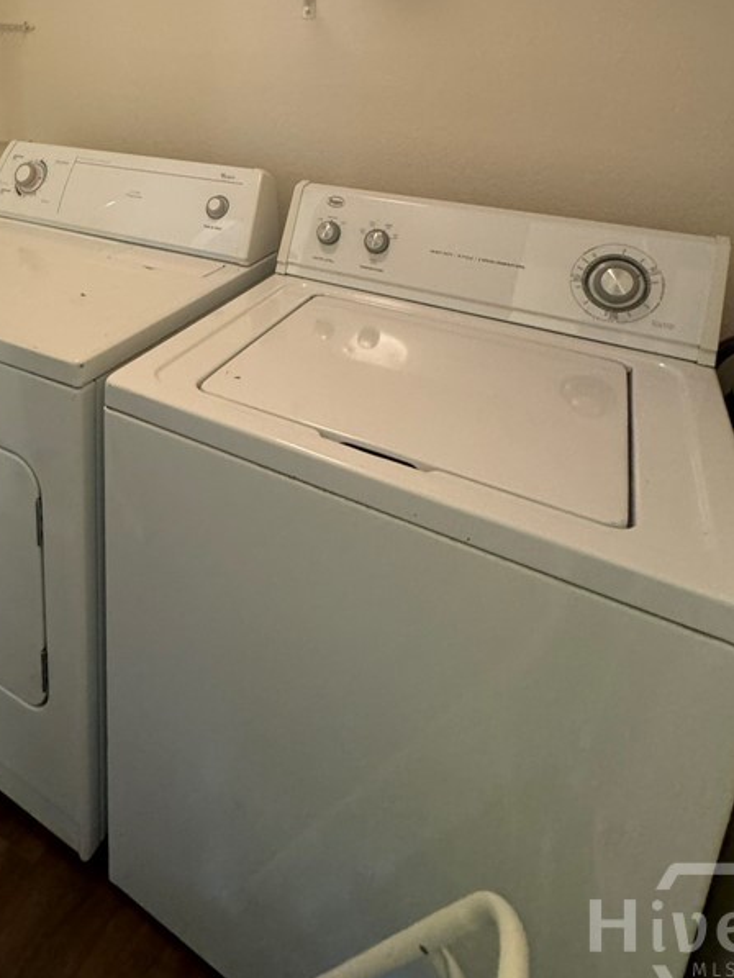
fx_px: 678
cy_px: 218
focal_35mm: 24
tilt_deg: -13.3
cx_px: 185
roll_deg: -0.8
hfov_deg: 54.2
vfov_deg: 66.1
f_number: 2.2
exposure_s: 1/60
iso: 500
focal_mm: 2.22
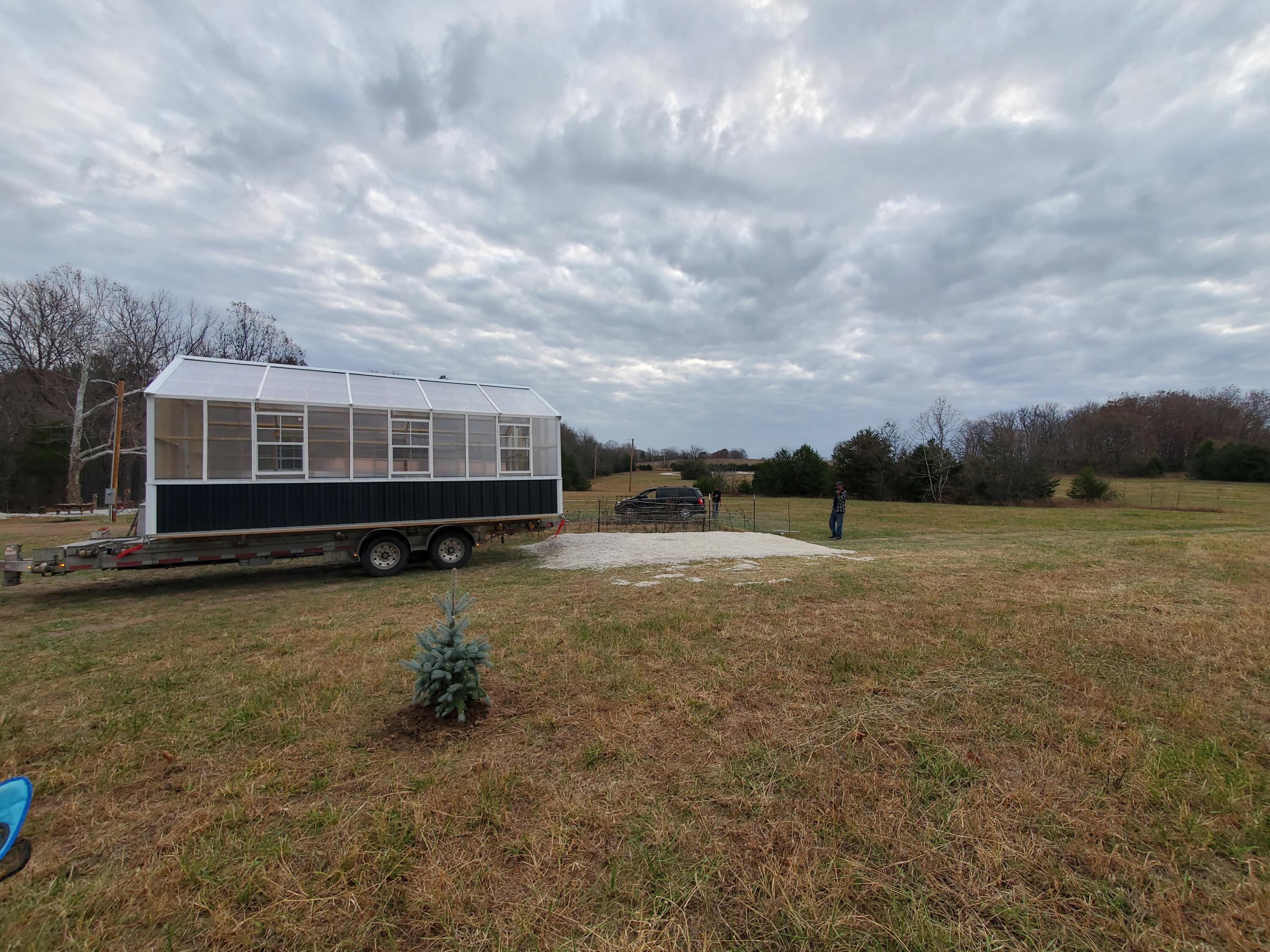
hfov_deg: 106.2
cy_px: 476
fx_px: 477
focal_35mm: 13
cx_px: 635
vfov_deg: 89.9
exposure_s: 1/307
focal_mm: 1.8
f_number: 2.2
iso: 50
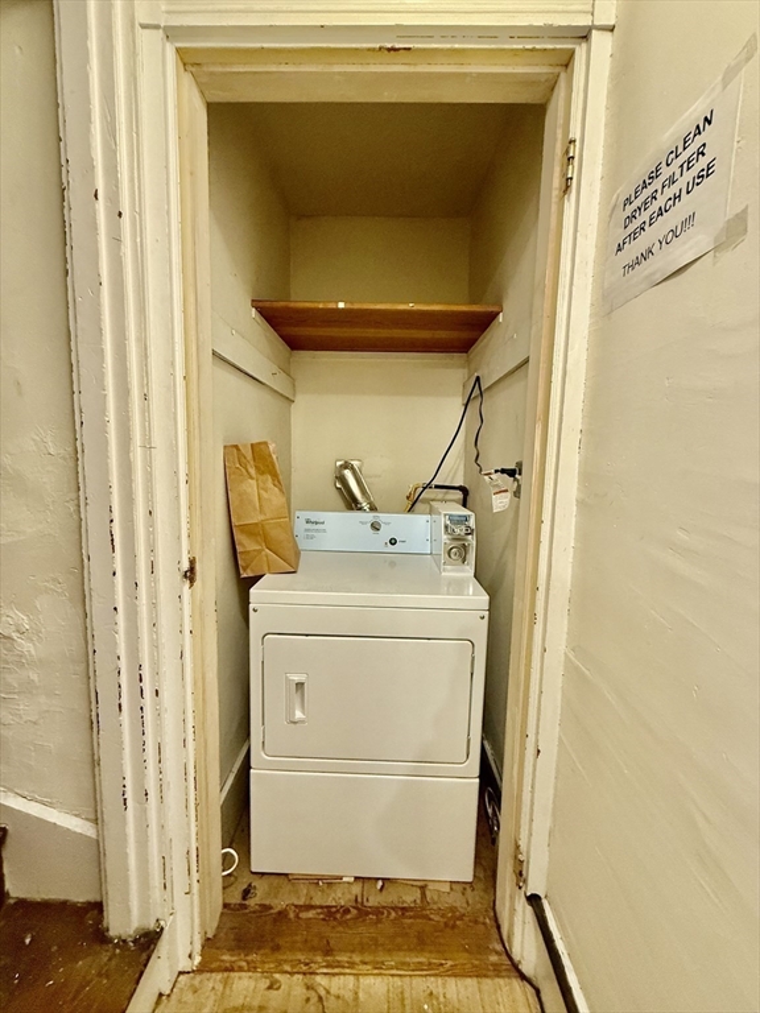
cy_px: 506
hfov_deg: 85.7
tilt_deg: -5.2
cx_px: 380
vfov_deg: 102.1
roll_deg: -1.2
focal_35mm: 14
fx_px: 410
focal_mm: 2.22
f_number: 2.2
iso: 500
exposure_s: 1/60
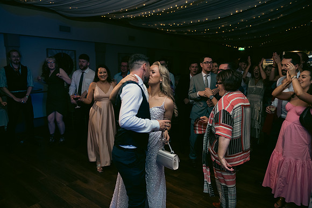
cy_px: 104
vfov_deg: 53.2
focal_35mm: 24
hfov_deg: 73.7
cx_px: 156
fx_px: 208
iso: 800
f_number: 3.5
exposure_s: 1/160
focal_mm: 24
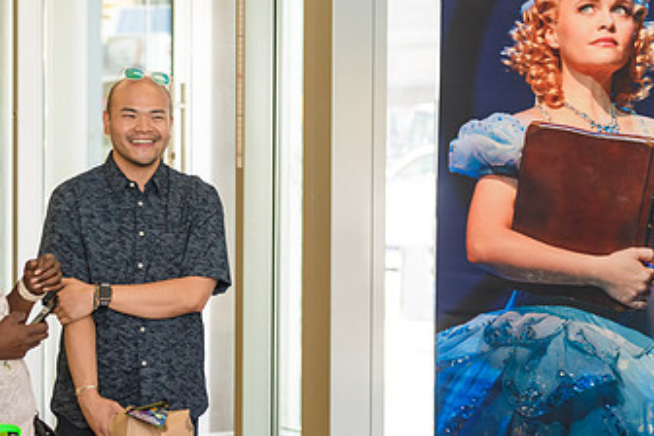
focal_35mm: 121
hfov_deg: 16.8
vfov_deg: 11.3
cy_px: 221
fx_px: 2198
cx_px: 169
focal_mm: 70
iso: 400
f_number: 3.2
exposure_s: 1/125
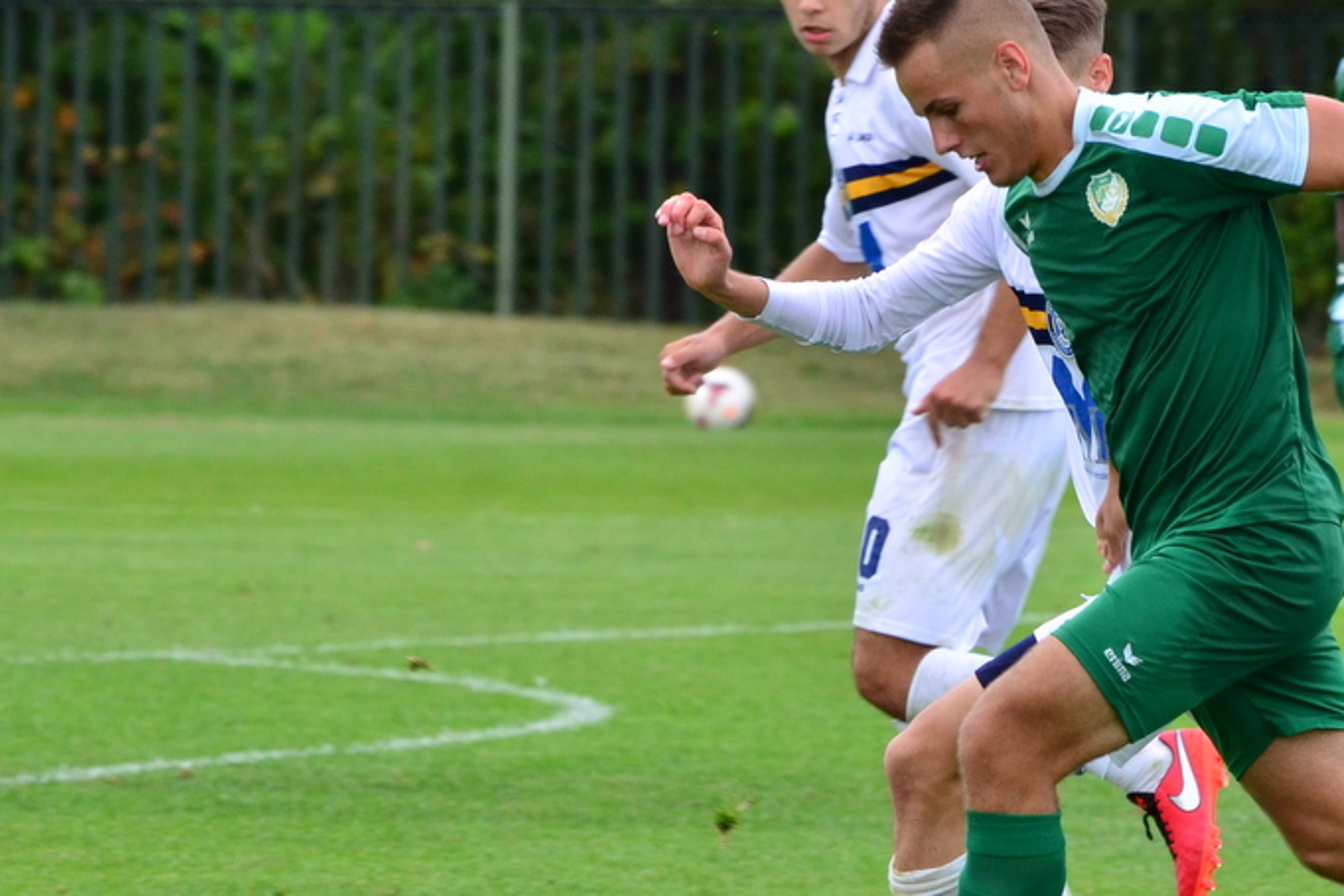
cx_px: 1158
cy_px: 567
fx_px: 19748
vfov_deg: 2.6
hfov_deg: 3.9
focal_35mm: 529
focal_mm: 200
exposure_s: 1/500
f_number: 6.3
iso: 800
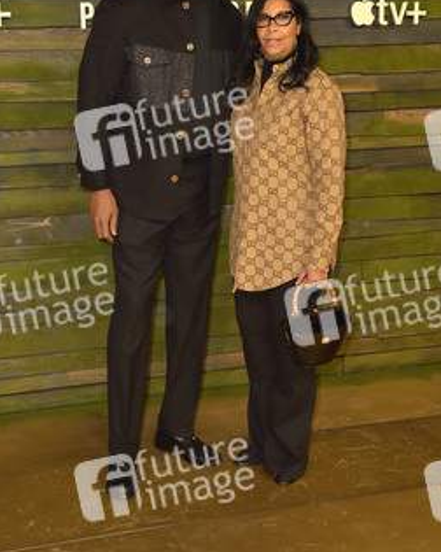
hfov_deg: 30.3
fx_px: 816
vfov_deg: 37.2
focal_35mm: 50
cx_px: 216
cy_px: 217
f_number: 7.1
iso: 320
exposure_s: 1/250
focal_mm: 42
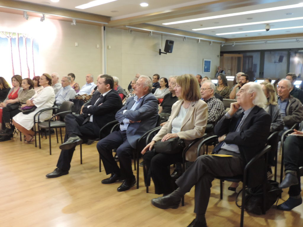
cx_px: 152
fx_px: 289
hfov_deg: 55.4
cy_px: 114
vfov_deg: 42.9
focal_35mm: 33
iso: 500
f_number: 3.2
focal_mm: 5.8
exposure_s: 1/13
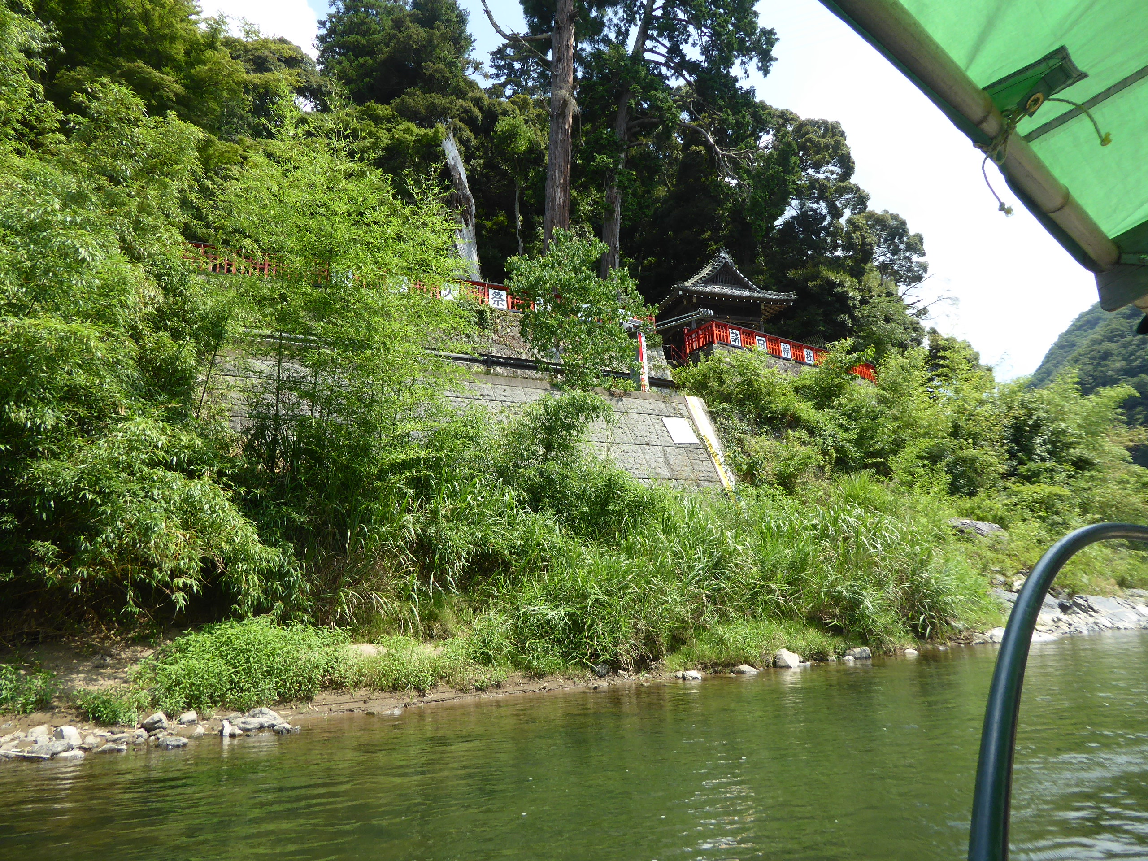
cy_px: 430
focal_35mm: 25
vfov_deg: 54.9
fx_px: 829
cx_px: 574
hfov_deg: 69.4
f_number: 3.3
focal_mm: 4.3
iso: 100
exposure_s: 1/400
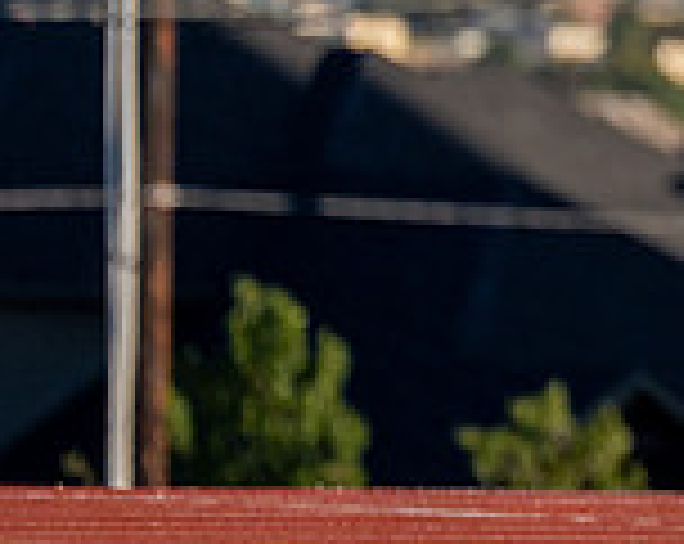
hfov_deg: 1.7
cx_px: 1420
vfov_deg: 1.3
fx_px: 23357
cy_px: 106
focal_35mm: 1156
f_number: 2.8
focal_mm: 200
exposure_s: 1/4000
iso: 250
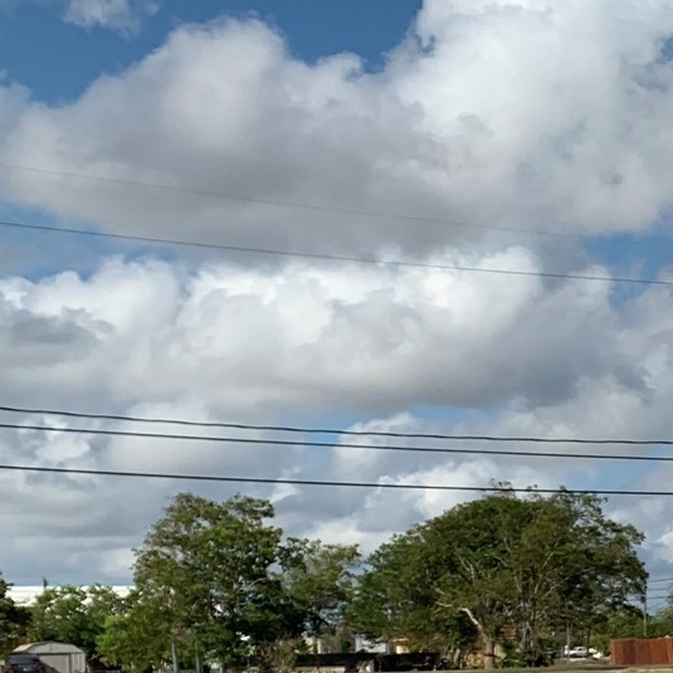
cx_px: 1141
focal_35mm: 88
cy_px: 720
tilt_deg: -2.5
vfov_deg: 19.0
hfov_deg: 16.9
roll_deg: +1.3
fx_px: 1936
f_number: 1.8
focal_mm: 4.25
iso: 25
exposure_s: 1/3937
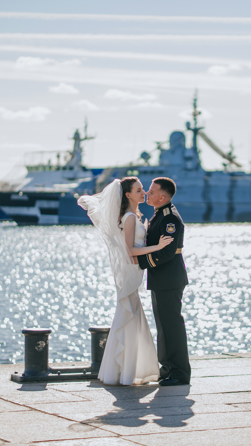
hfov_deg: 8.9
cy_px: 223
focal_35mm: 136
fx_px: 1609
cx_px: 169
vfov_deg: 15.8
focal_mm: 85
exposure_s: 1/2500
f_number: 1.8
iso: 125
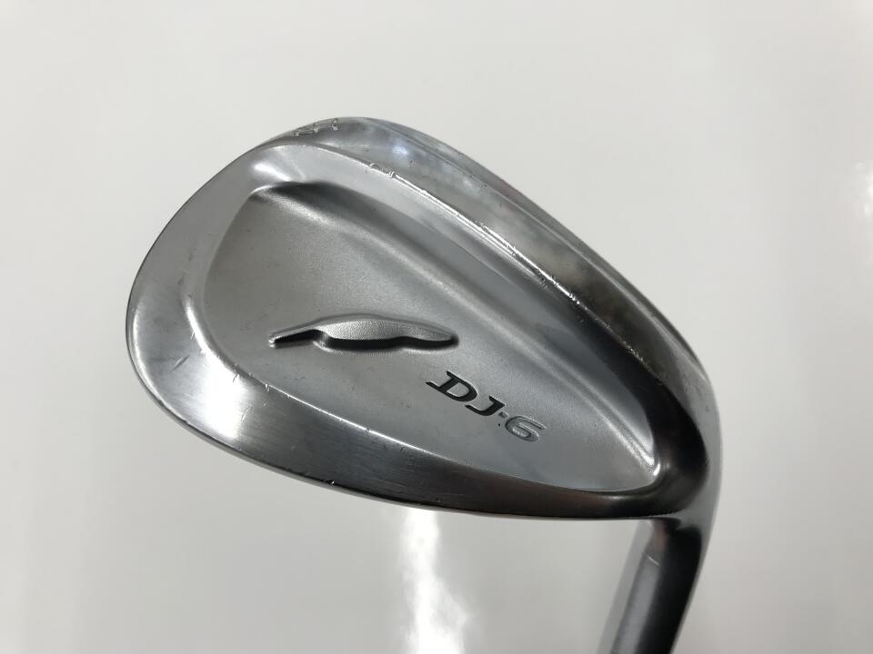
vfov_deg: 49.7
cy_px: 327
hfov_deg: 63.4
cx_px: 436
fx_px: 706
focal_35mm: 28
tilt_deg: -67.8
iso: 40
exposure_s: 1/120
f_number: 1.8
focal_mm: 3.99
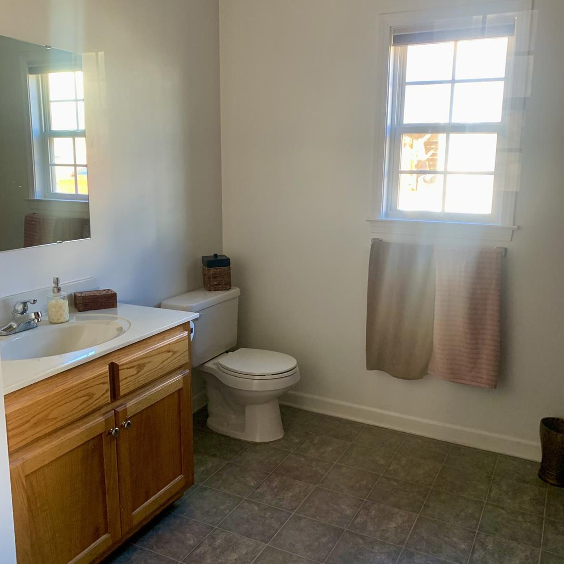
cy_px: 282
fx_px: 571
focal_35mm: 31
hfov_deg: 52.5
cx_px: 279
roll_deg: -0.2
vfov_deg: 52.5
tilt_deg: -10.5
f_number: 1.8
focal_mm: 4.25
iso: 250
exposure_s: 1/60
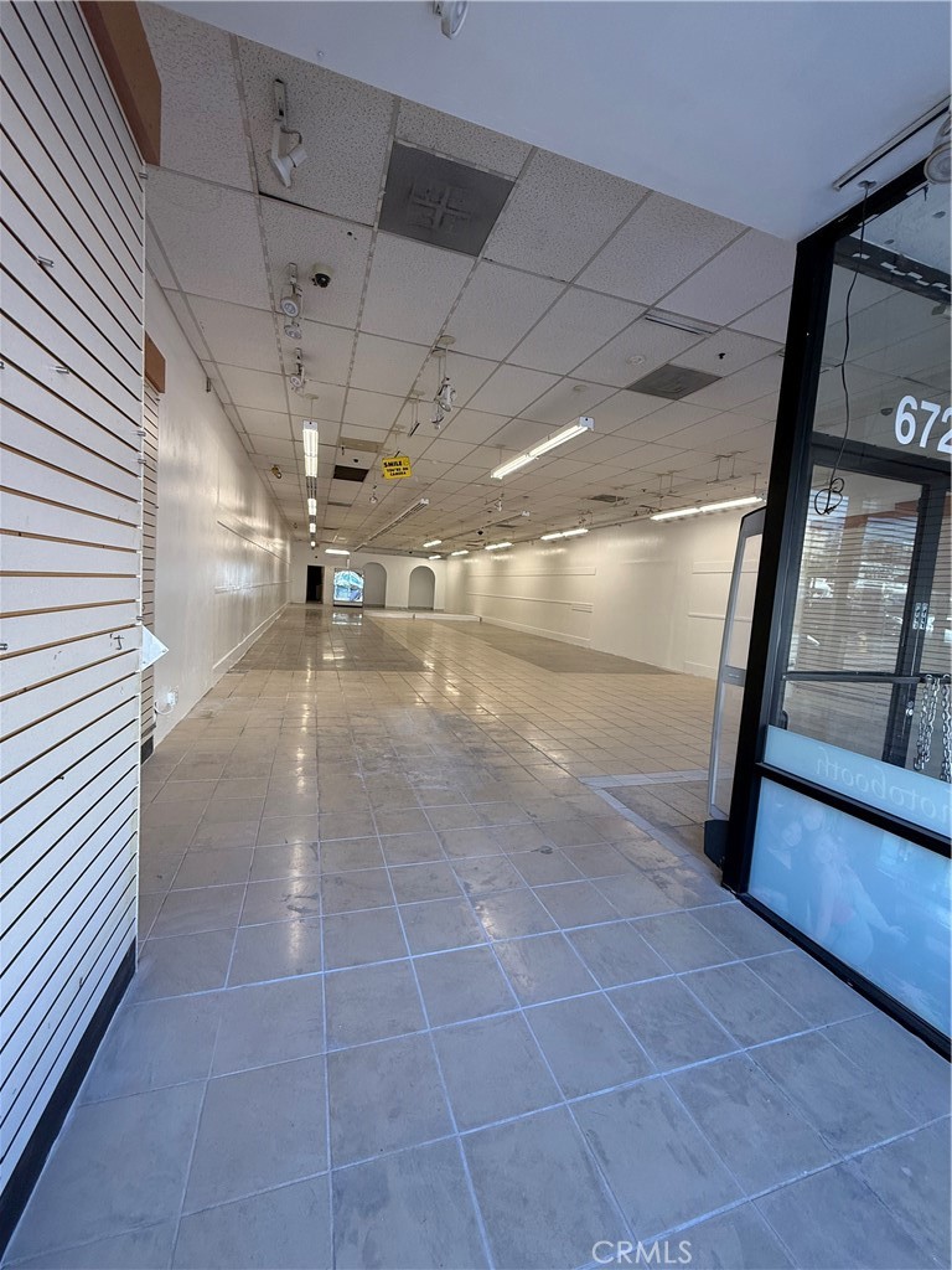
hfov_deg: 85.7
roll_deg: -3.7
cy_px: 635
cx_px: 476
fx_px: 513
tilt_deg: -4.1
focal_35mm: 14
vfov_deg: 102.1
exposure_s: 1/99
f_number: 2.2
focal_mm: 2.22
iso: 100
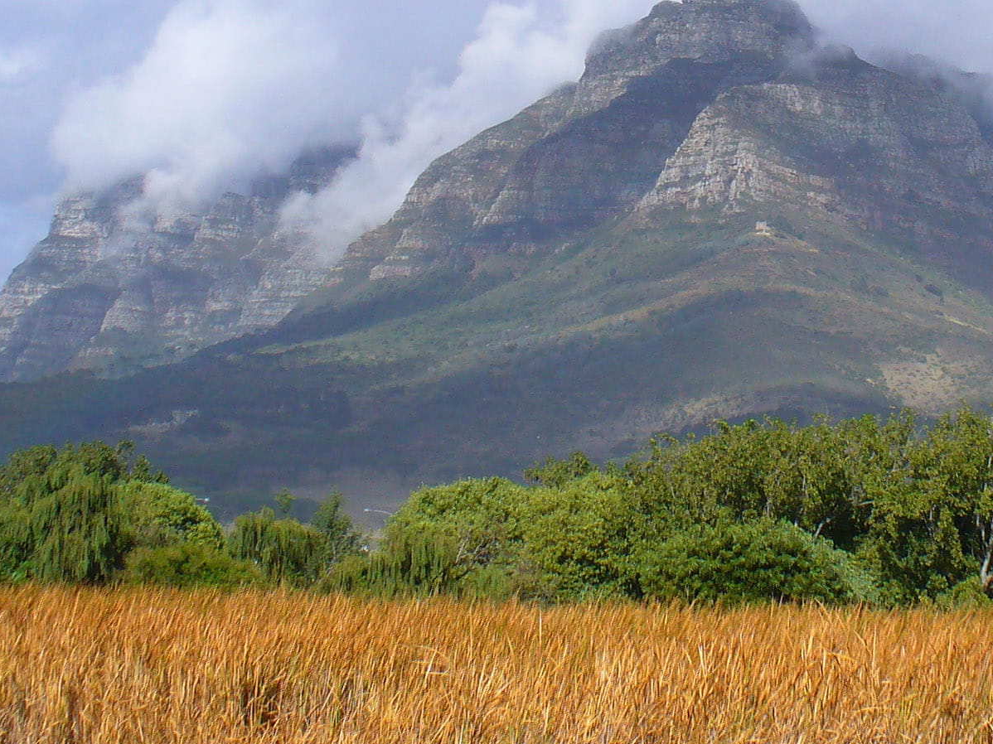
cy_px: 73
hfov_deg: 22.3
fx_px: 2495
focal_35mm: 87
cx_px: 768
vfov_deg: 16.7
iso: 80
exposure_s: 1/400
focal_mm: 6.1
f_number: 5.6
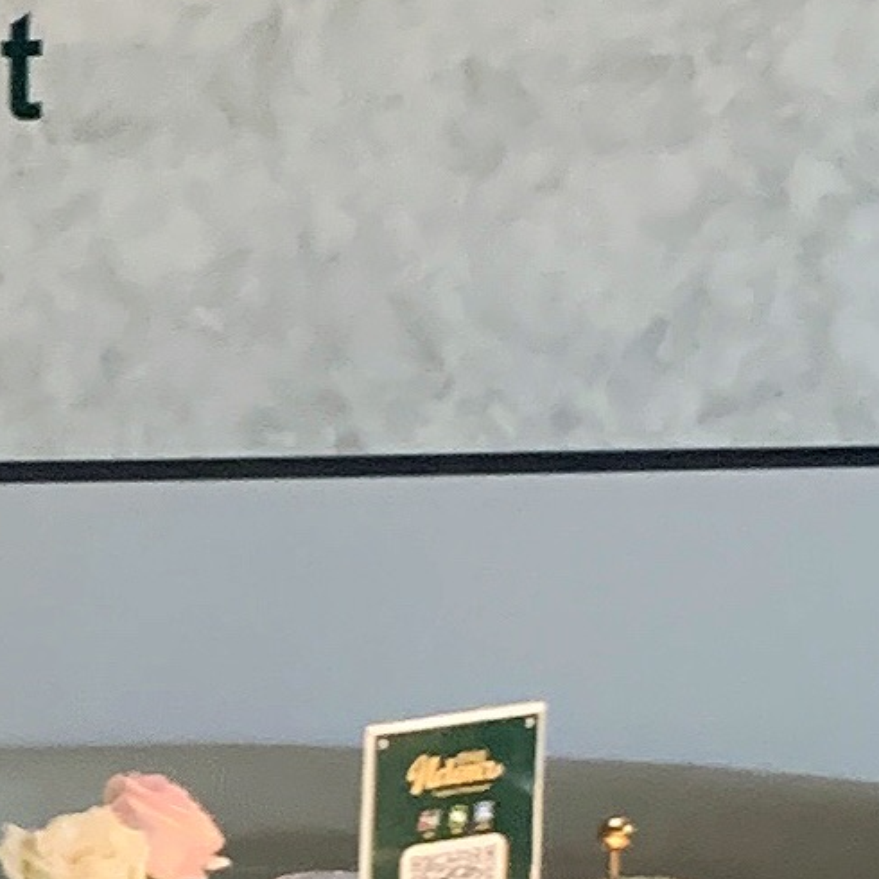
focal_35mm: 185
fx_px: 5315
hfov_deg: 9.1
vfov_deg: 9.4
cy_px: 776
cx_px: -682
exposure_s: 1/60
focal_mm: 4.25
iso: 250
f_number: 1.8
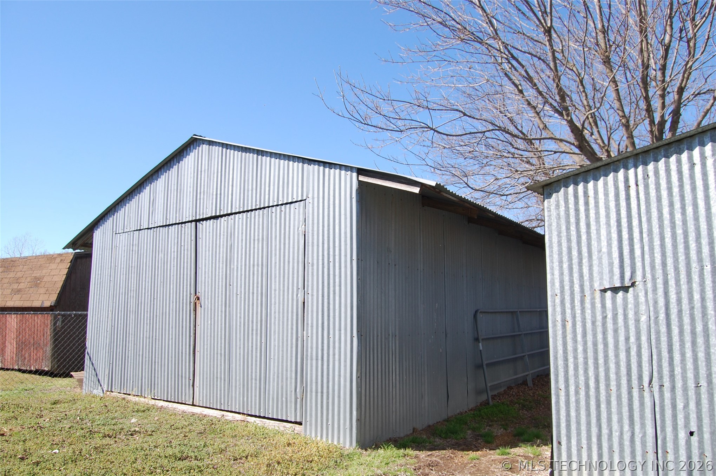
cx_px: 358
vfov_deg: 47.8
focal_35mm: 27
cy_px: 238
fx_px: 536
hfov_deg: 67.4
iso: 200
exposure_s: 1/250
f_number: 8
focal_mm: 18
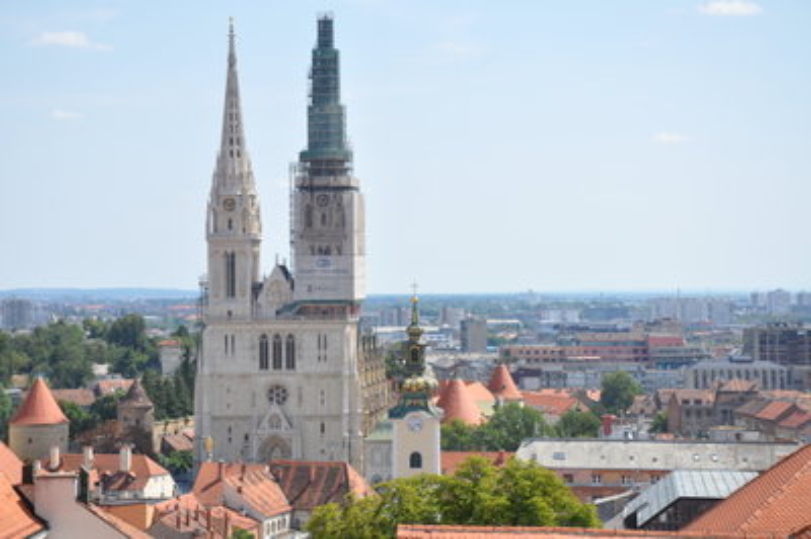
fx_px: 2093
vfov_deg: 14.7
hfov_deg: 21.9
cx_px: 406
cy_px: 270
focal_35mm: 93
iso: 200
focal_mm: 62
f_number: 10
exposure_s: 1/400
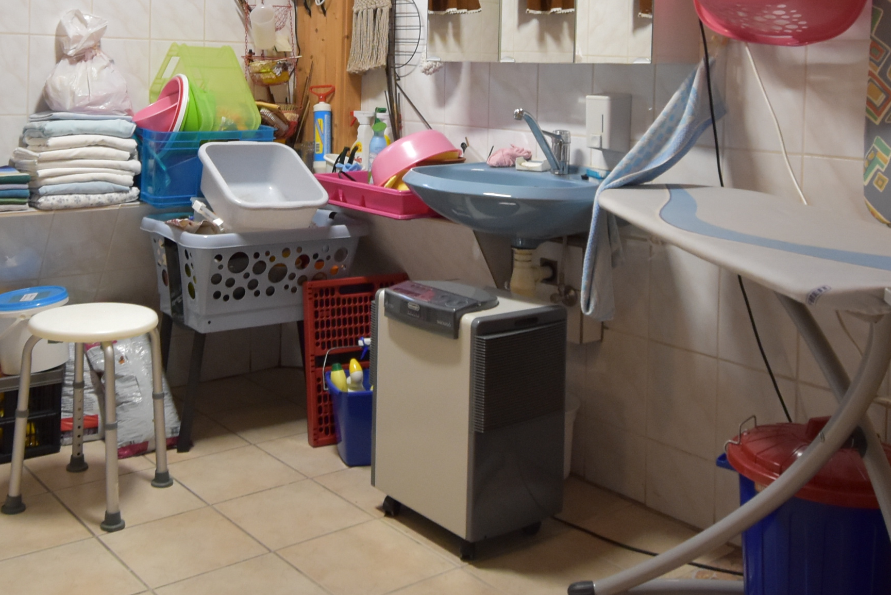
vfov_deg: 32.8
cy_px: 78
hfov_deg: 49.2
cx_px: 347
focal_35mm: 39
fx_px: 966
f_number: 4.5
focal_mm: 10
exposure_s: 1/60
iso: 900
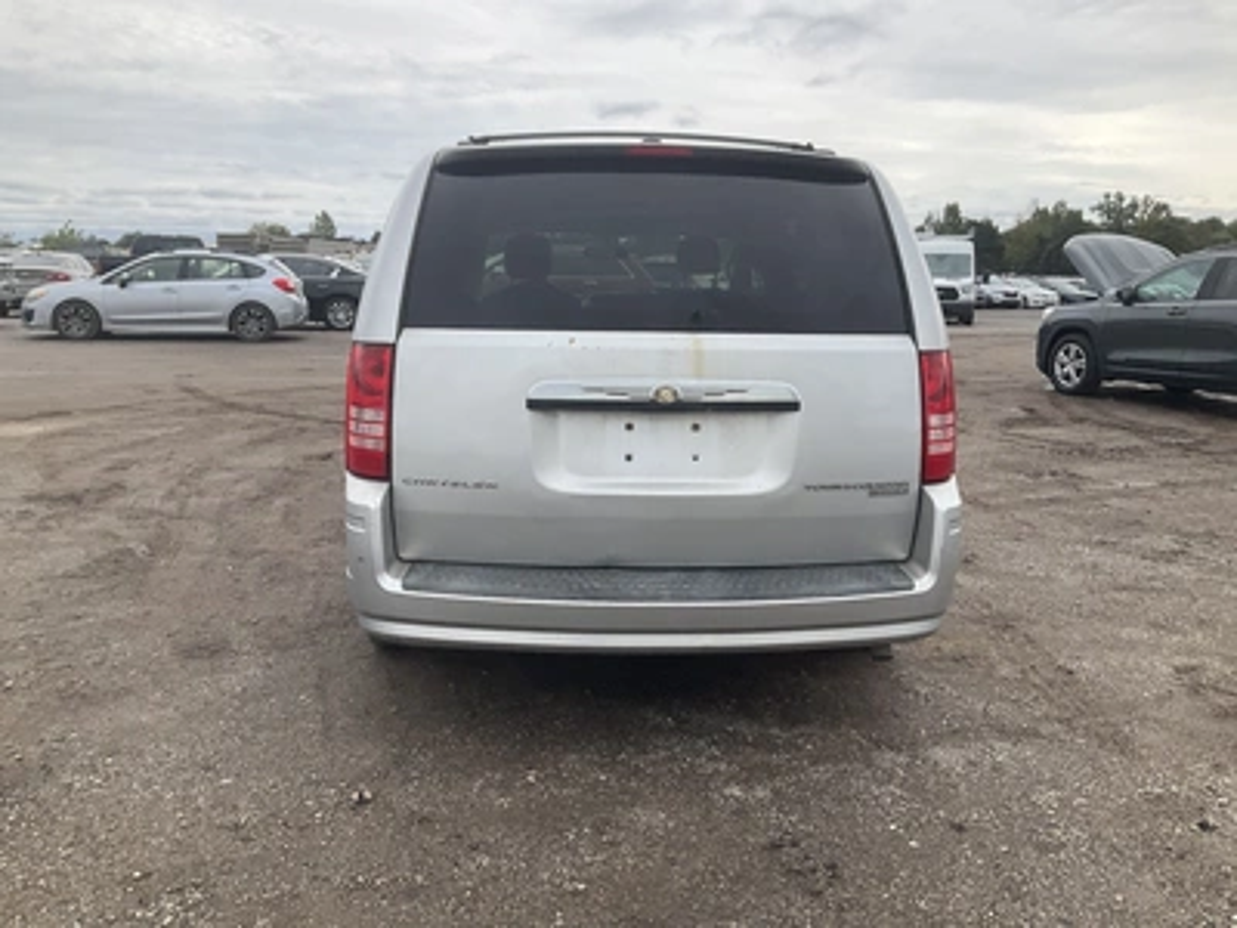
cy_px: 464
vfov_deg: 48.2
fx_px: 1036
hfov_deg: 61.7
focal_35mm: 29
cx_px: 618
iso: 25
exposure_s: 1/1412
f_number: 1.8
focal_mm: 3
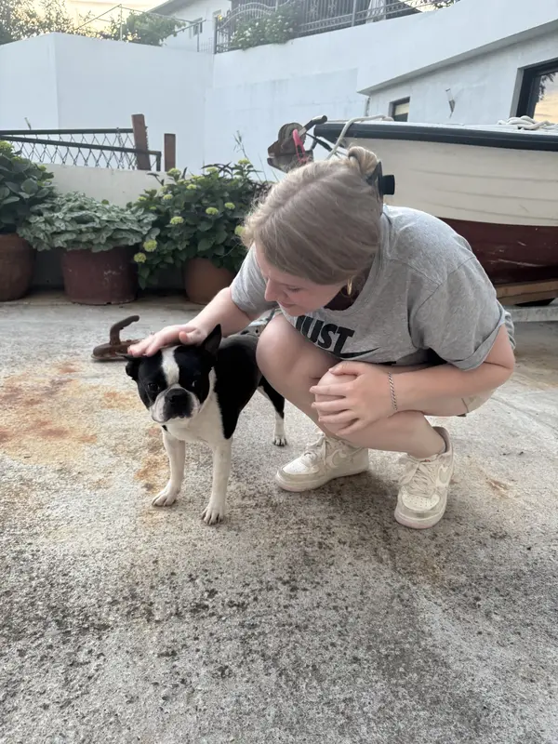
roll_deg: -5.8
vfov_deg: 71.6
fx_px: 516
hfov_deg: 56.8
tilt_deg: -18.3
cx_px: 279
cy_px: 372
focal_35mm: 24
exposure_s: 1/81
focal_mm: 6.76
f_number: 1.78
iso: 200
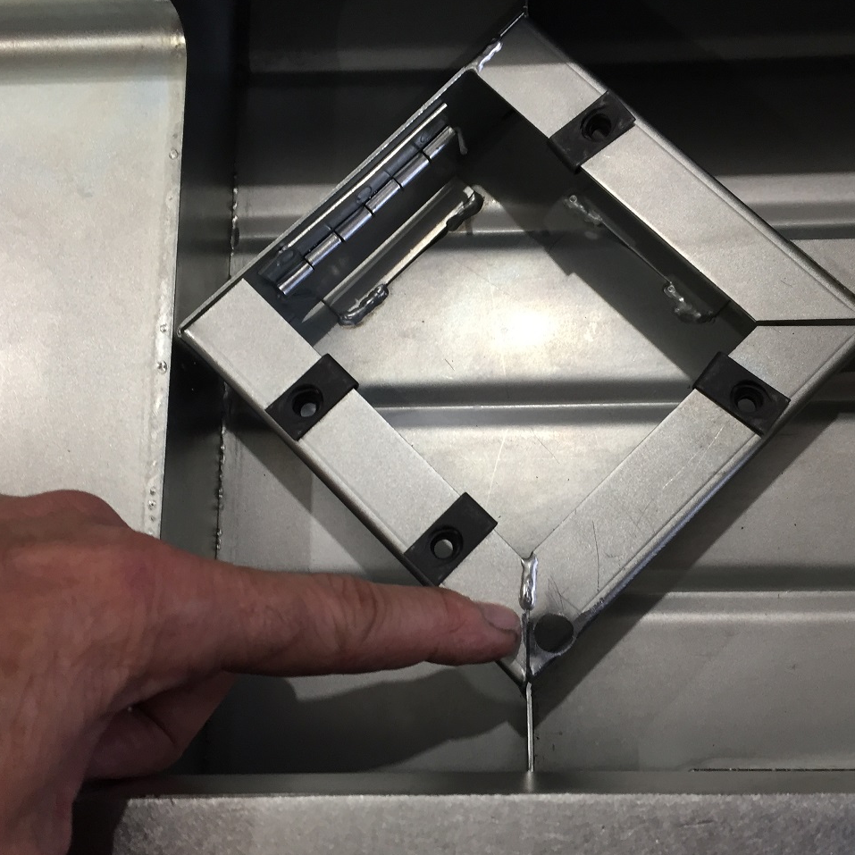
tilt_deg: -79.1
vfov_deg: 47.2
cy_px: 425
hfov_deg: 47.0
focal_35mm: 35
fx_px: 978
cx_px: 503
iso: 80
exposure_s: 1/30
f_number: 2.2
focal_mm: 4.15
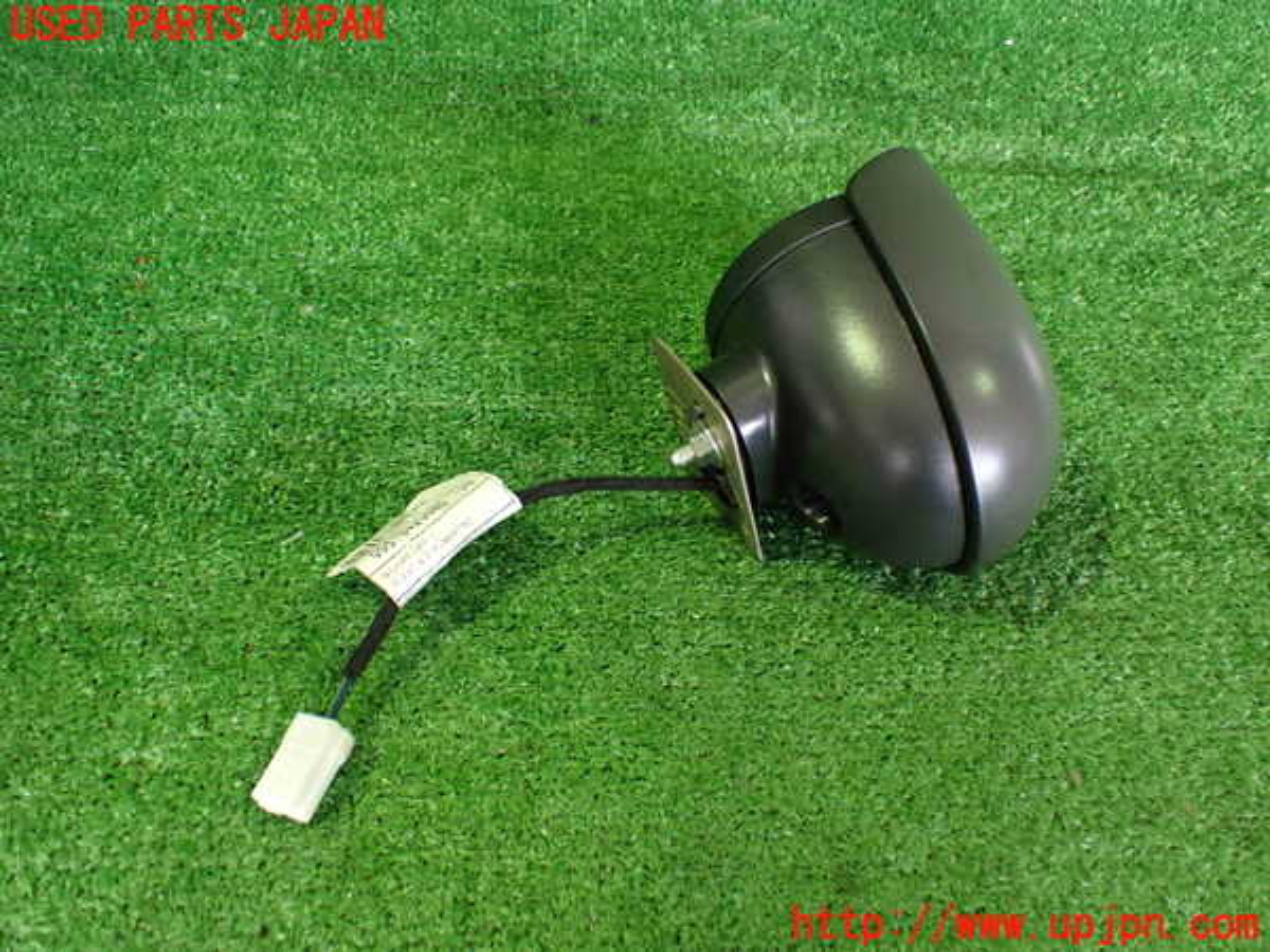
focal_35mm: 30
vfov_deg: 46.8
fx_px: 1101
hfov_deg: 60.0
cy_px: 476
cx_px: 635
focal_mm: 5.4
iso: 800
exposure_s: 1/50
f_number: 2.3
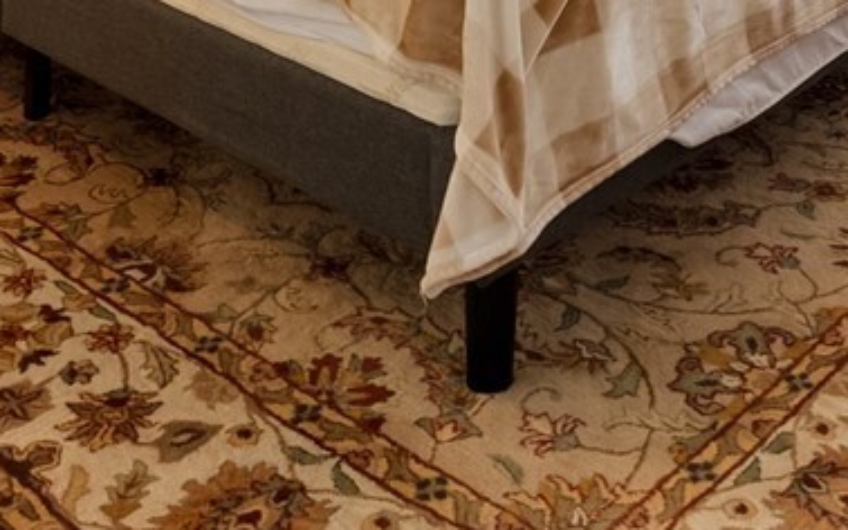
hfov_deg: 30.3
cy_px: -597
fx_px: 1553
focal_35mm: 67
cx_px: 566
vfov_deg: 14.9
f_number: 6.3
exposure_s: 1/5
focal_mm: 14.7
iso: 400
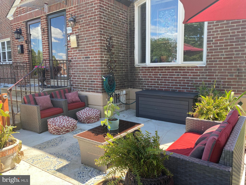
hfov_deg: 67.3
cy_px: 92
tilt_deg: -6.2
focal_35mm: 26
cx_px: 123
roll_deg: +1.0
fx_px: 185
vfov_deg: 53.1
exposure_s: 1/412
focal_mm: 4.25
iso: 32
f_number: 1.8
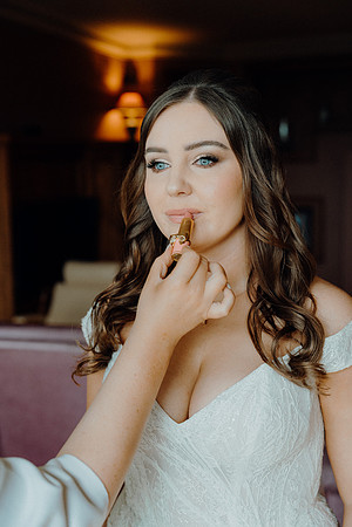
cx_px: 176
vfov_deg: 39.6
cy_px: 264
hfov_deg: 27.0
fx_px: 733
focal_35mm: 50
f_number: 3.5
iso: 1250
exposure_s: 1/200
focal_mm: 50
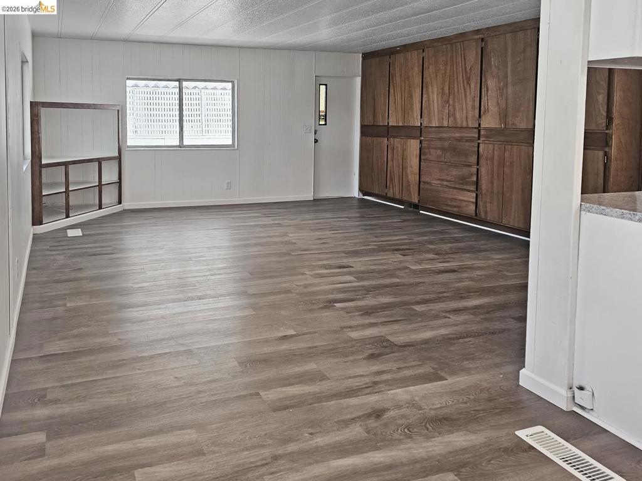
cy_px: 240
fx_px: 427
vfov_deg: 58.9
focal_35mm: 23
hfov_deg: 73.9
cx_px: 321
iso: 250
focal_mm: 6.3
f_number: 1.7
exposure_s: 1/120
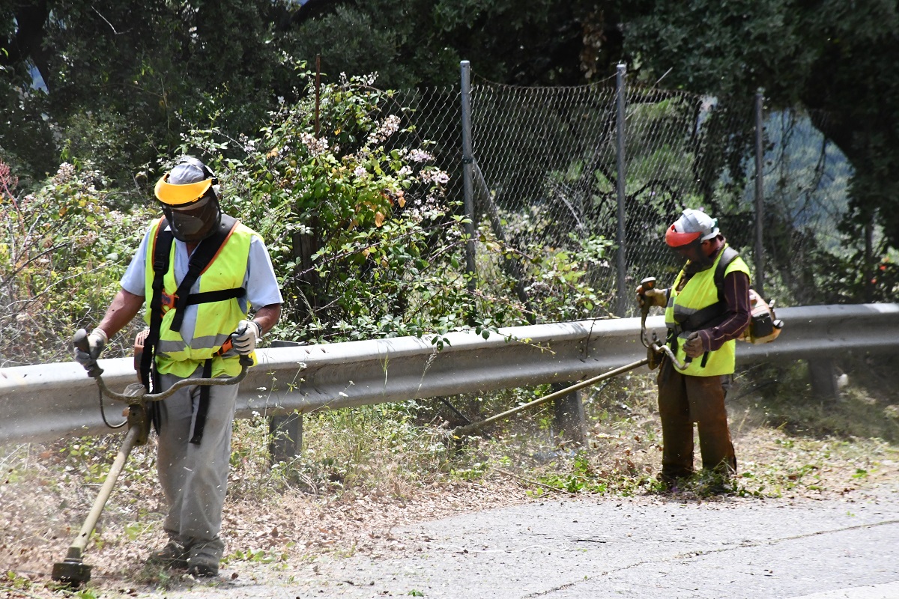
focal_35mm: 210
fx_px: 5244
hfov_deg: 9.8
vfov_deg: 6.5
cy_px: 300
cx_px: 450
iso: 3200
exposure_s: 1/2000
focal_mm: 140
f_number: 11
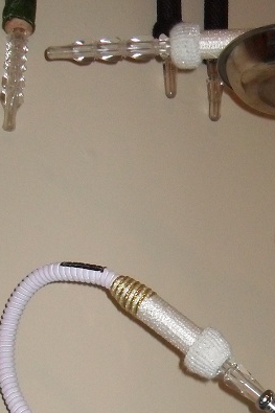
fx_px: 963
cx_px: 319
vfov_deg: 23.6
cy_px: 360
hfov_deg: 15.7
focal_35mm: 84
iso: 400
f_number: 2.8
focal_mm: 6.2
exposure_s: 1/45
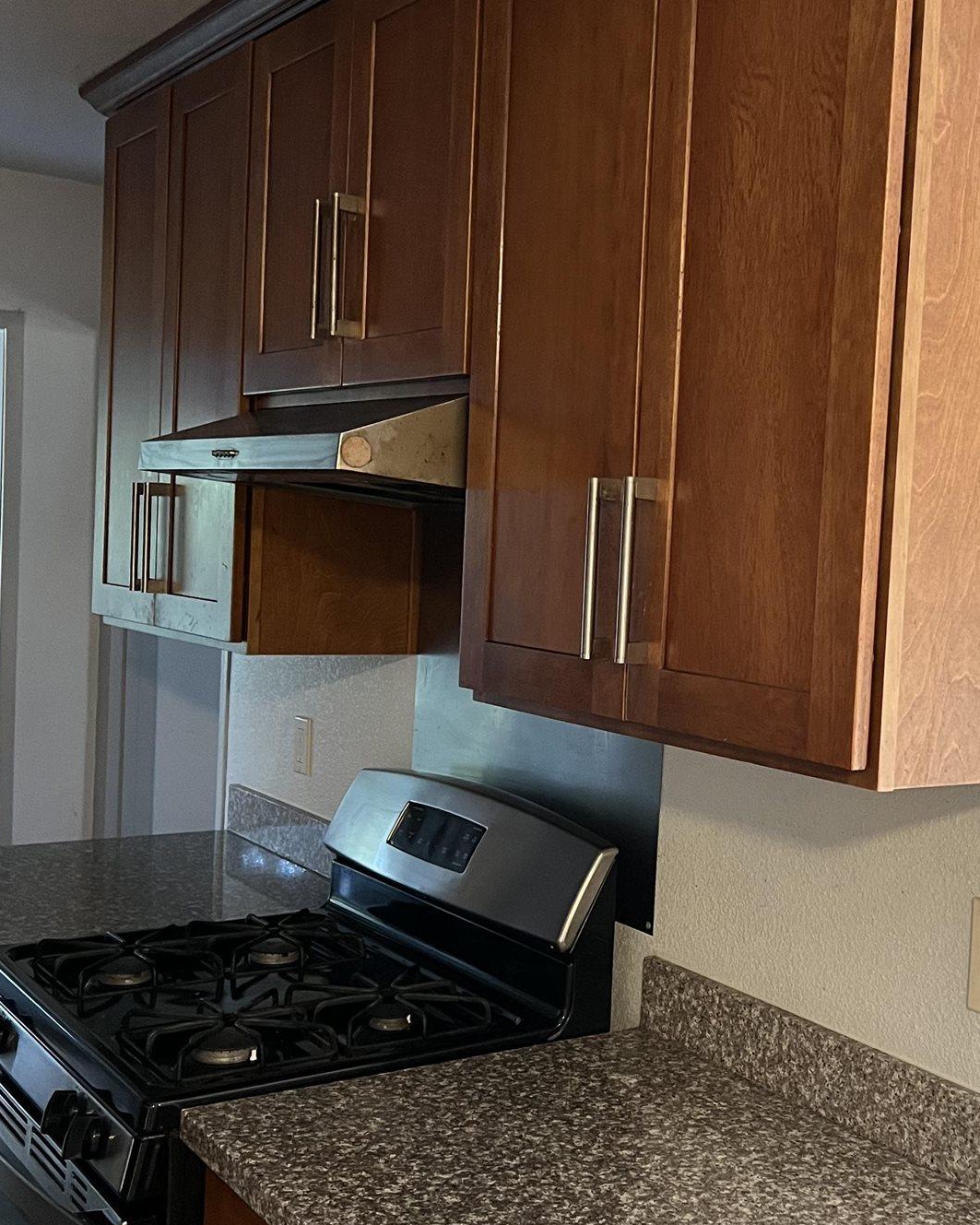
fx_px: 1595
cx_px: 738
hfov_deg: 33.4
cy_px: 619
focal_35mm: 44
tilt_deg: -1.2
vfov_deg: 42.0
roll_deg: -2.5
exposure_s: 1/40
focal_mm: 5.7
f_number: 1.5
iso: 400
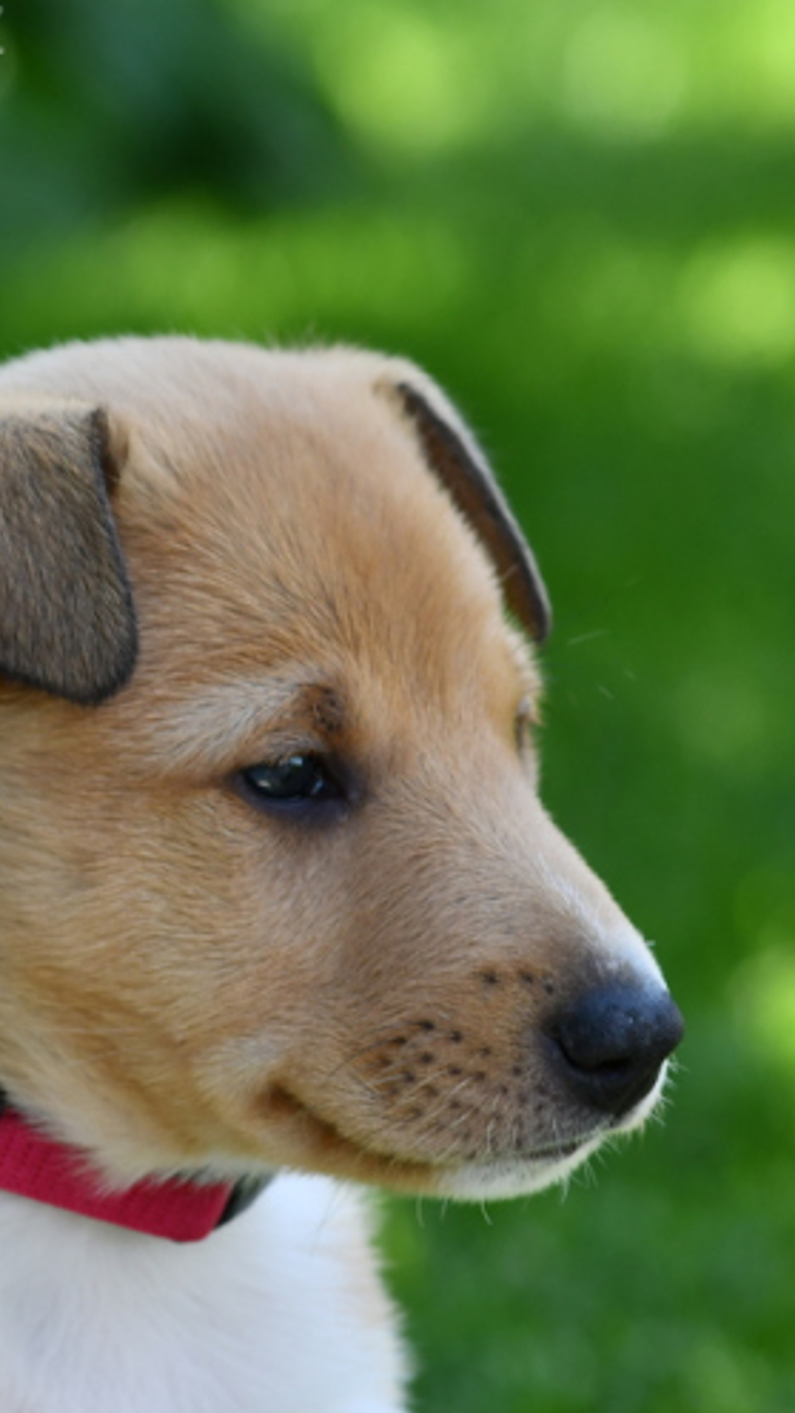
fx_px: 10456
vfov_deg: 7.7
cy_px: 735
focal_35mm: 279
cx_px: 211
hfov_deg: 4.4
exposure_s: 1/250
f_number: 6.3
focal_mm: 110
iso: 200
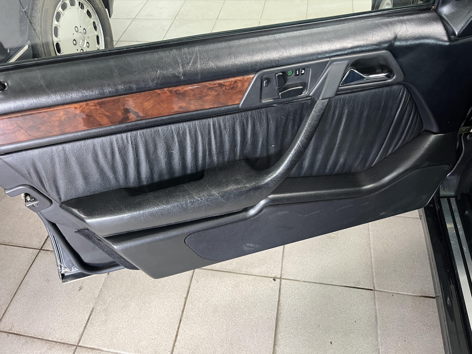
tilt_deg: -47.9
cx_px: 236
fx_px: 355
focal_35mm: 26
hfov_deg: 67.3
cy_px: 177
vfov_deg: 53.1
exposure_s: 1/50
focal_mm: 5.1
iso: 320
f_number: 1.6
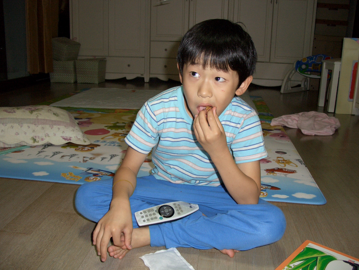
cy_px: 135
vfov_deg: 42.9
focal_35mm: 33
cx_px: 180
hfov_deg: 55.4
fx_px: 342
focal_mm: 7.1
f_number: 2.8
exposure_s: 1/60
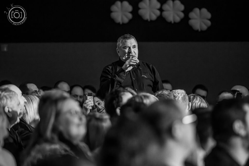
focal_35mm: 200
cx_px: 124
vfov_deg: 6.9
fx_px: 1383
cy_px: 83
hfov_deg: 10.3
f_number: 2.8
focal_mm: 200
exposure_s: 1/320
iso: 5000
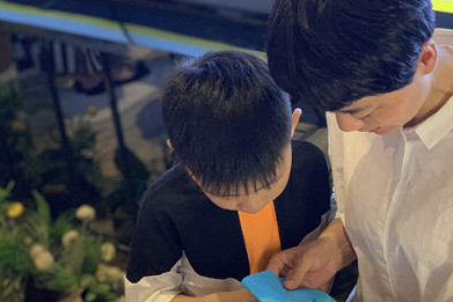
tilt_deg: -22.2
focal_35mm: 83
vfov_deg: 16.5
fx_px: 1045
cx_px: 328
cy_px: 183
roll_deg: +1.4
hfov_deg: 24.3
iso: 320
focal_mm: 6
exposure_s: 1/50
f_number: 2.4
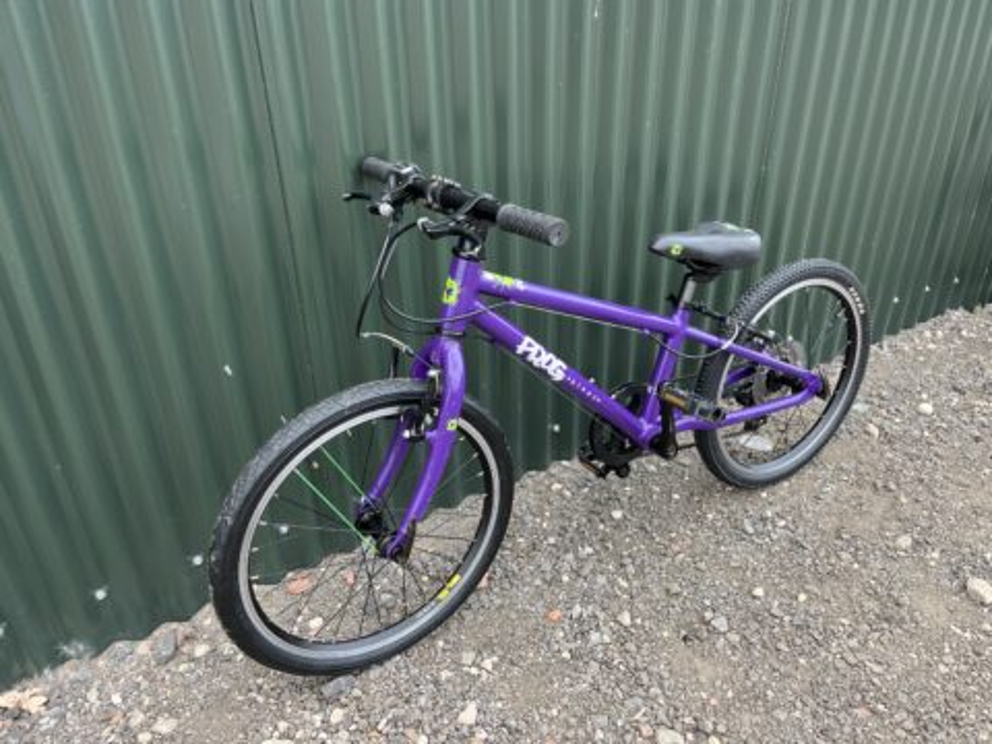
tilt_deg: -30.2
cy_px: 372
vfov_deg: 53.1
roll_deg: +1.9
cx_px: 496
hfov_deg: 67.3
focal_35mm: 26
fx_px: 745
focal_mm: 5.1
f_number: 1.6
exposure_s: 1/361
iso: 50
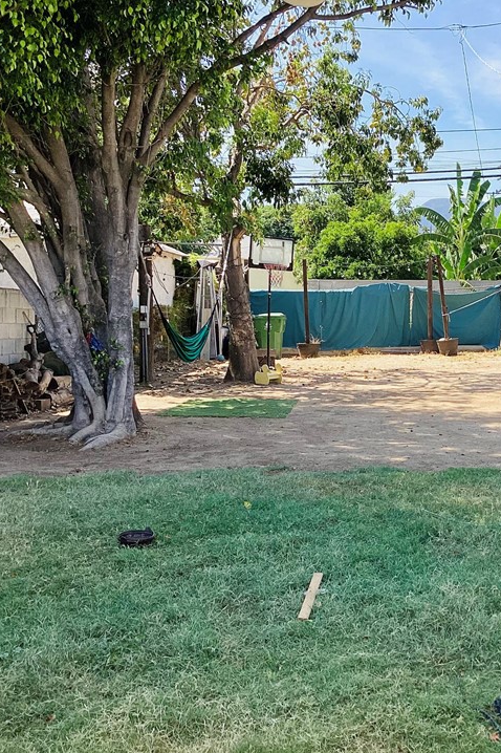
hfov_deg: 28.0
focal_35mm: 46
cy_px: 384
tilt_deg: -4.5
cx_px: 464
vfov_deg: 42.8
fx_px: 961
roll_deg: -2.2
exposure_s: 1/522
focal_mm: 3.3
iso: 25
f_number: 2.4
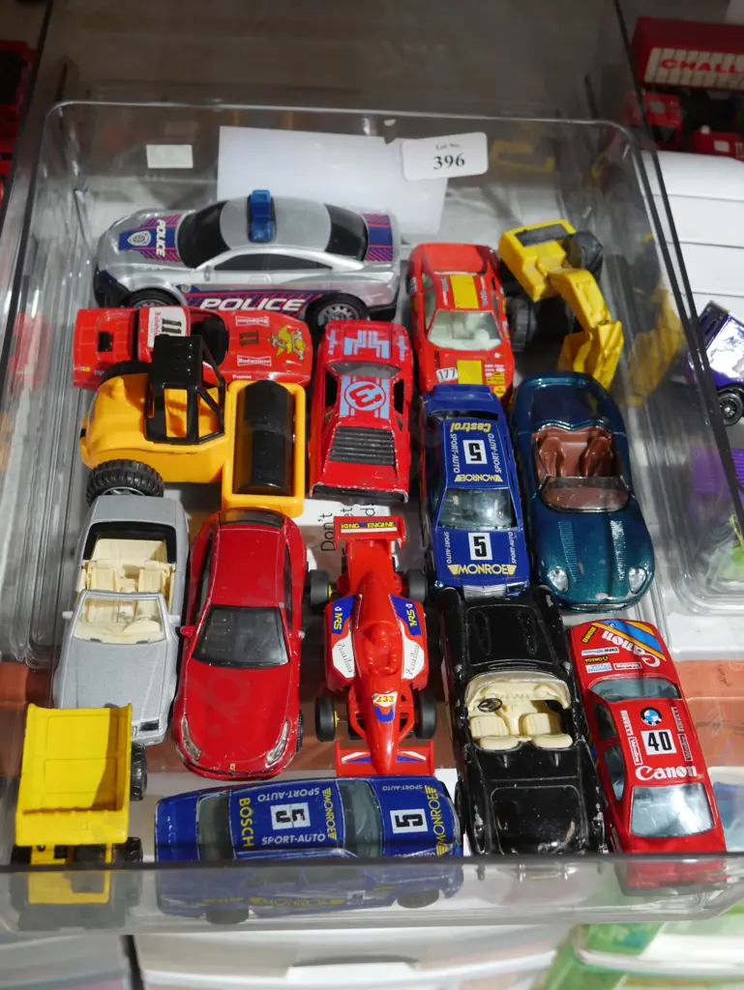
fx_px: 1317
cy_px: 495
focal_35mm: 46
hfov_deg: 31.5
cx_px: 372
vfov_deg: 41.2
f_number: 5.1
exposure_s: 1/60
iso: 1000
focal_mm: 23
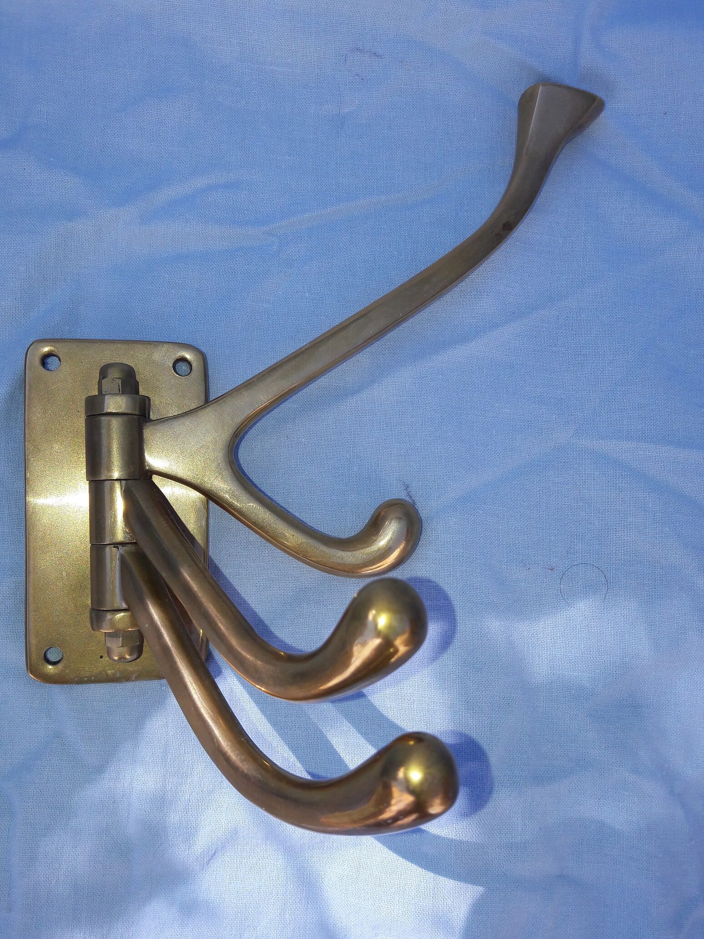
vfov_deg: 63.4
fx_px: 759
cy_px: 470
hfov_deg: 49.7
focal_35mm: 28
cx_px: 352
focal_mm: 3.7
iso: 40
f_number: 1.9
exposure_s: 1/692
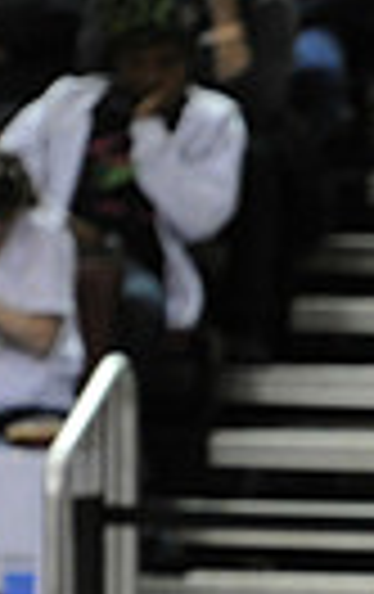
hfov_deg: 1.7
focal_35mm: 760
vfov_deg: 2.8
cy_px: 684
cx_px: 1203
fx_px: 12341
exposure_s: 1/640
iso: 5000
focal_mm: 170
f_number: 3.2
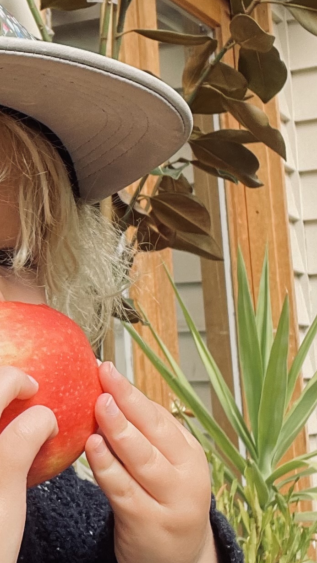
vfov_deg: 25.8
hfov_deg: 13.7
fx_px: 1226
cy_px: 197
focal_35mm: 82
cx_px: -188
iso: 25
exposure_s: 1/318
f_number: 2.2
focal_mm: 2.71
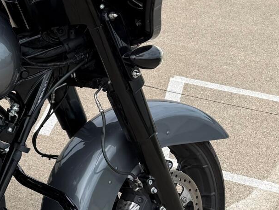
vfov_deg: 18.7
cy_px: 117
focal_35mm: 79
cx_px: -160
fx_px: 637
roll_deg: -0.2
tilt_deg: -29.2
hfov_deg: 20.5
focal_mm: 6.76
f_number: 1.78
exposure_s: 1/2445
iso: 80
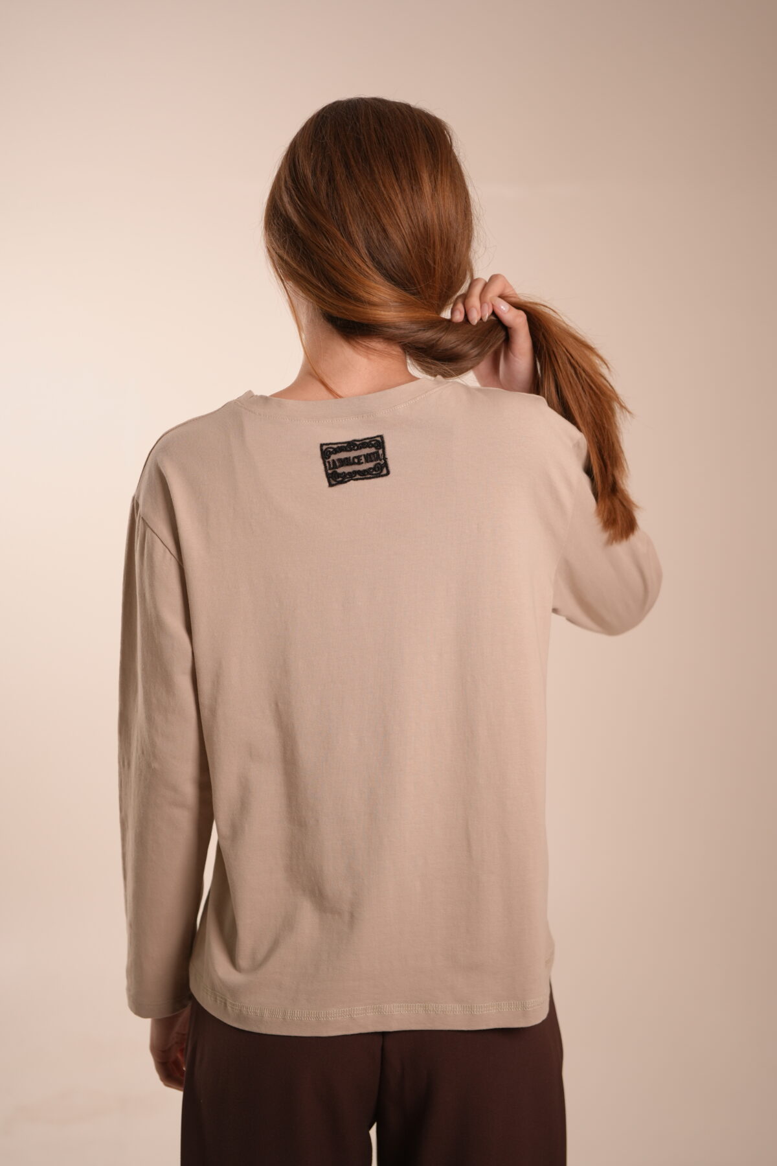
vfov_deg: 39.6
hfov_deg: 27.0
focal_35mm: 50
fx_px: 1619
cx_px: 388
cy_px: 583
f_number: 2.8
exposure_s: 1/125
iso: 320
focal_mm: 50
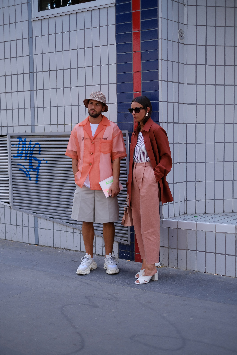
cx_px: 118
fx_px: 523
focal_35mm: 53
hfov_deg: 25.5
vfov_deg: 37.5
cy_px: 178
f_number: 1.4
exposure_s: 1/2000
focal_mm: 35
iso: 320
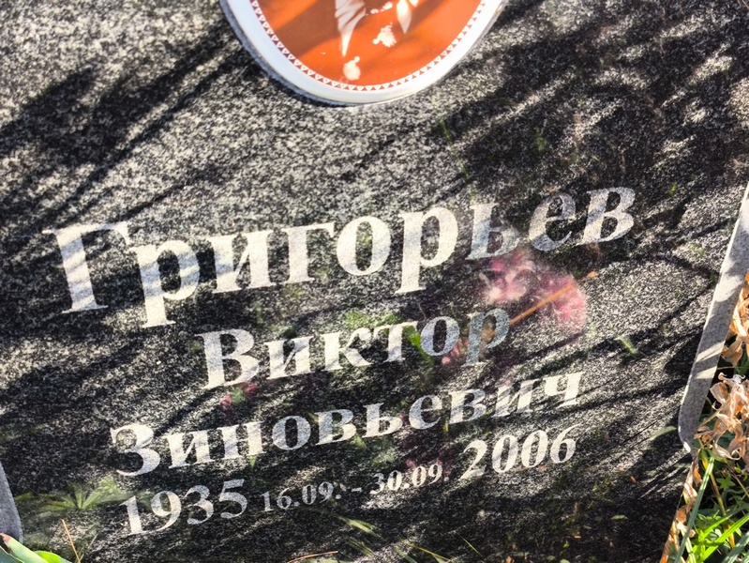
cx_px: 374
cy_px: 282
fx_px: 1082
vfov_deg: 29.1
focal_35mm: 50
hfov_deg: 38.2
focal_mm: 4.71
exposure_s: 1/121
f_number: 1.7
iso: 50
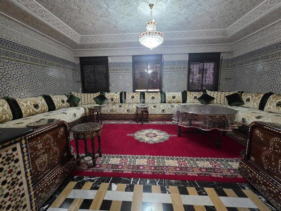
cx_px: 140
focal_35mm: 13
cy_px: 106
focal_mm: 2.2
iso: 640
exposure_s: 1/50
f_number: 1.9
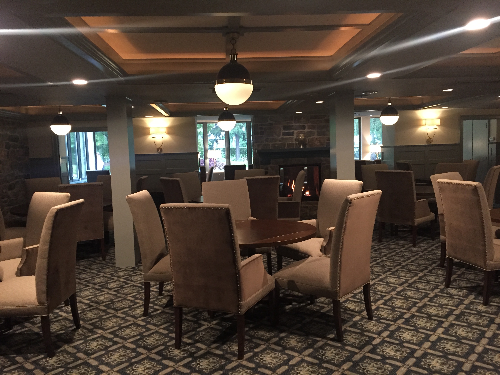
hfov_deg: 61.7
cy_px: 188
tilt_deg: -5.9
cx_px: 250
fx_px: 419
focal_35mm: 29
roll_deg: +0.6
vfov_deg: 48.2
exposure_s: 1/15
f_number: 2.2
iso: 250
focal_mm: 4.15
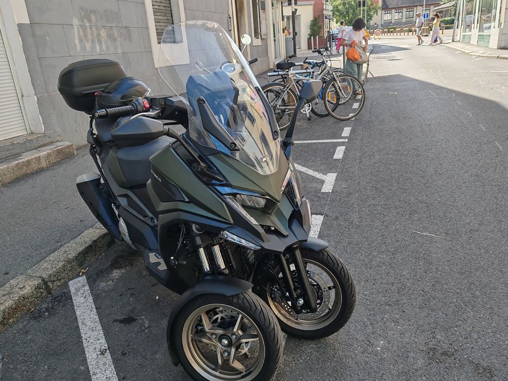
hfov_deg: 63.4
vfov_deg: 49.7
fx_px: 411
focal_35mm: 28
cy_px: 188
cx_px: 259
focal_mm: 6.12
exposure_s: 1/290
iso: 50
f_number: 1.9
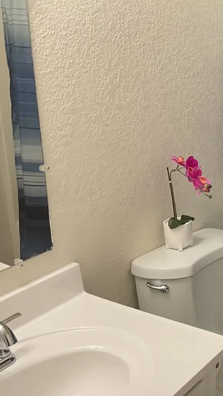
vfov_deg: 40.5
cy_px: 215
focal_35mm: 51
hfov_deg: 21.0
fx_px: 536
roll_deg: -5.6
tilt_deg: -21.7
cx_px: 303
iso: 64
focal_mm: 3
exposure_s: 1/60
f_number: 1.8
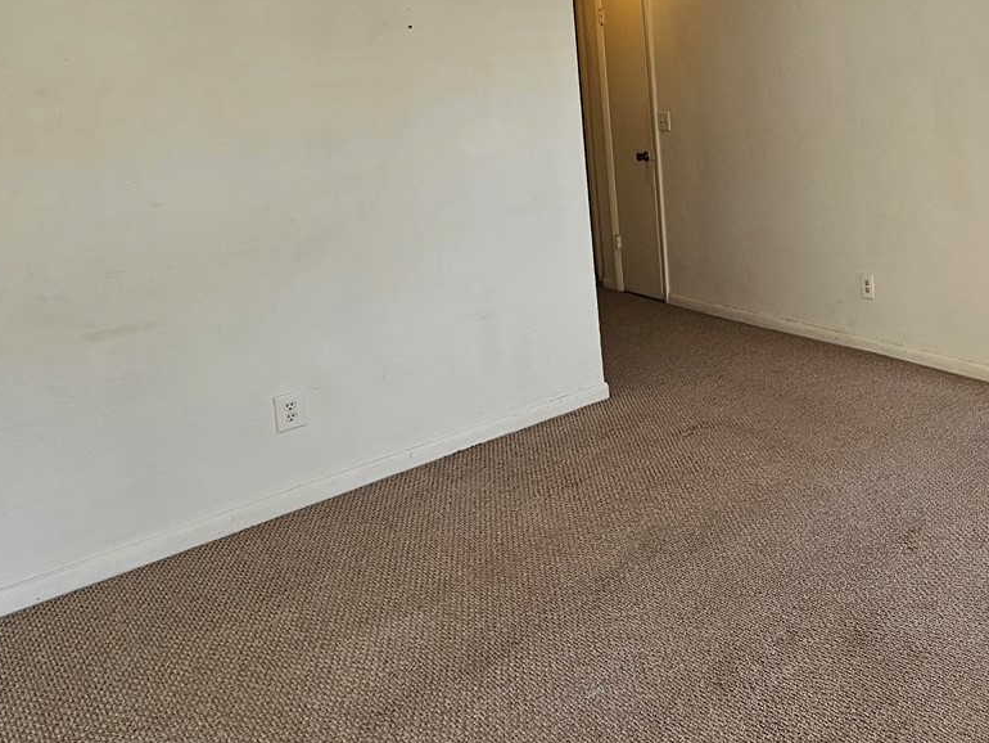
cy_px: 129
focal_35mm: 27
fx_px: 772
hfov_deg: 53.0
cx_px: 968
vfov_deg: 48.0
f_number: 2.2
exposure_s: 1/60
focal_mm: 2.2
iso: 50
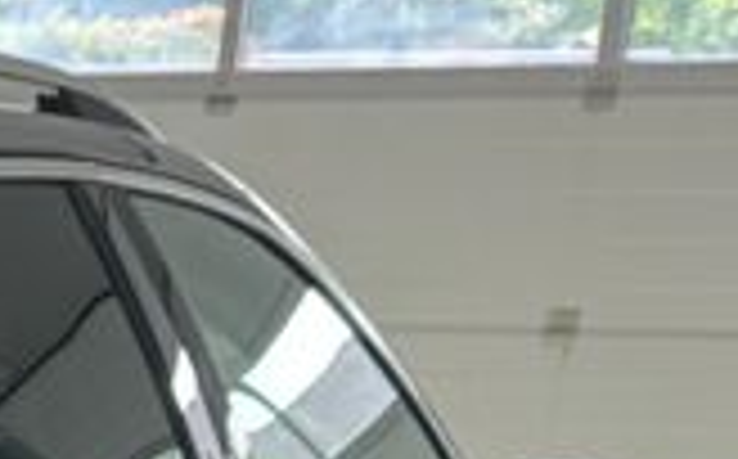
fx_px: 3194
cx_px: -1130
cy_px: 1377
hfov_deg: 10.8
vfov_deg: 7.3
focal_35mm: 159
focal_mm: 6.76
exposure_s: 1/121
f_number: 1.78
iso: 80
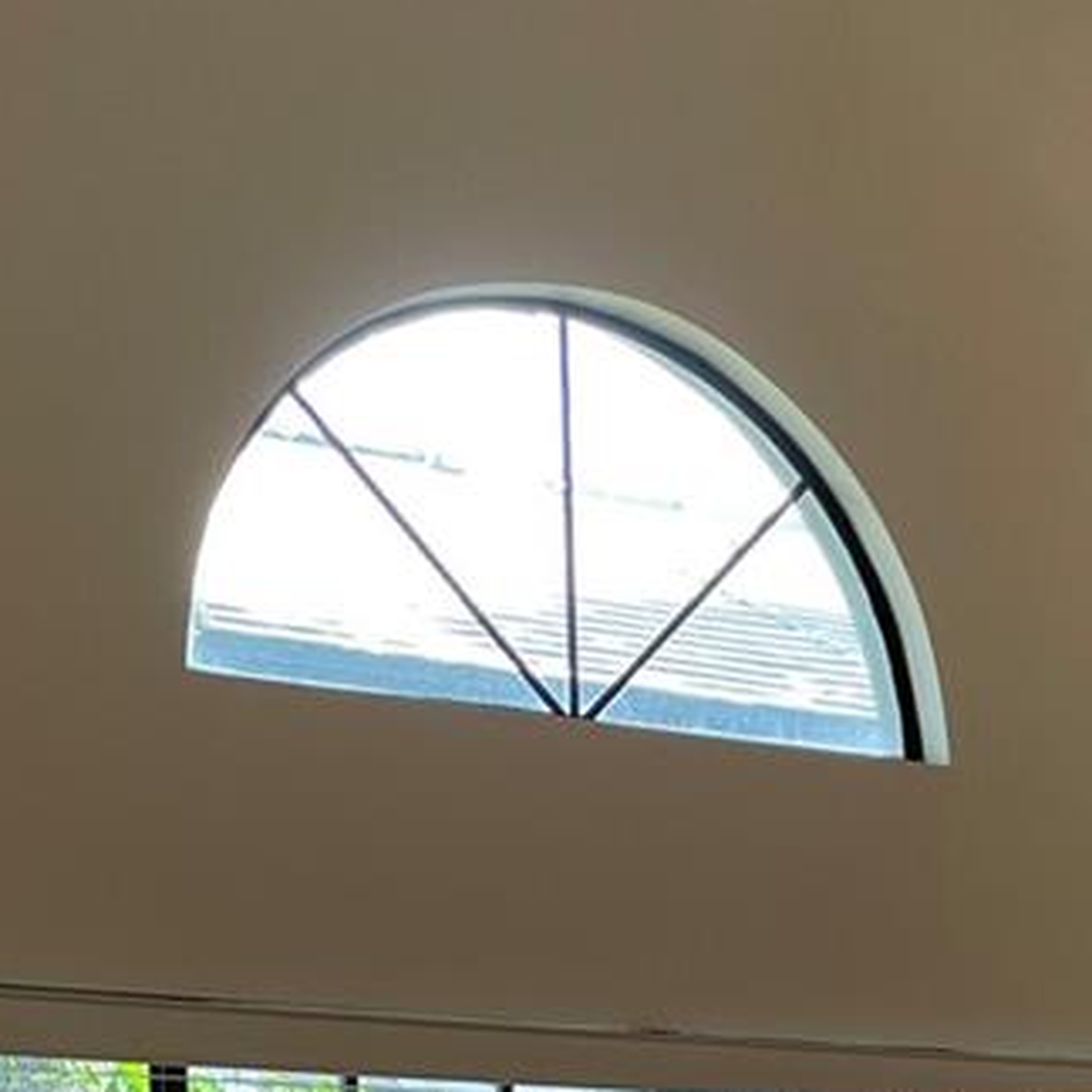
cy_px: 1628
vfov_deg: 18.2
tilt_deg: -6.8
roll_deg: -0.7
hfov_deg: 19.9
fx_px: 3034
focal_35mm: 85
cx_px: 1052
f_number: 1.6
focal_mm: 4.2
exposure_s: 1/120
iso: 80
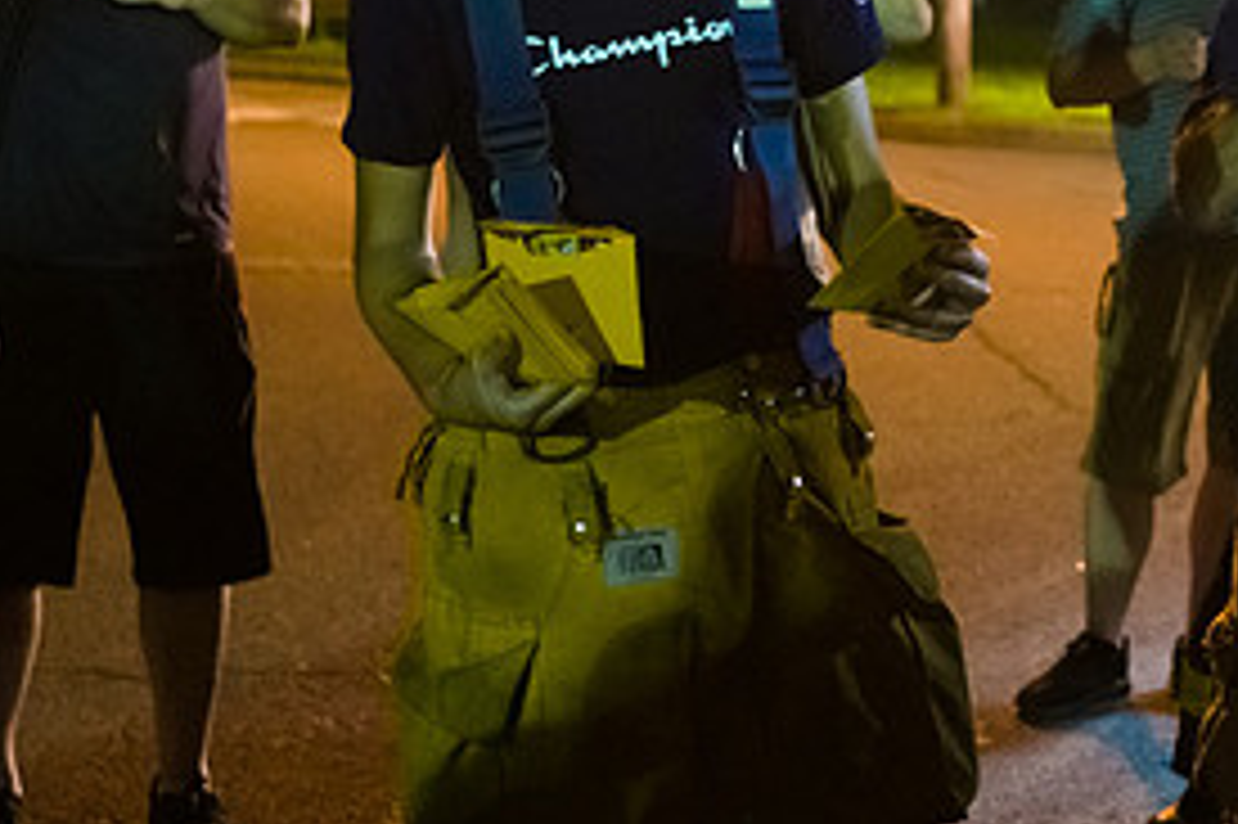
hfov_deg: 21.4
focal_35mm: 95
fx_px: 3265
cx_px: 797
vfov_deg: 14.2
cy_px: 7
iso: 6400
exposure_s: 1/50
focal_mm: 45
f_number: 3.2
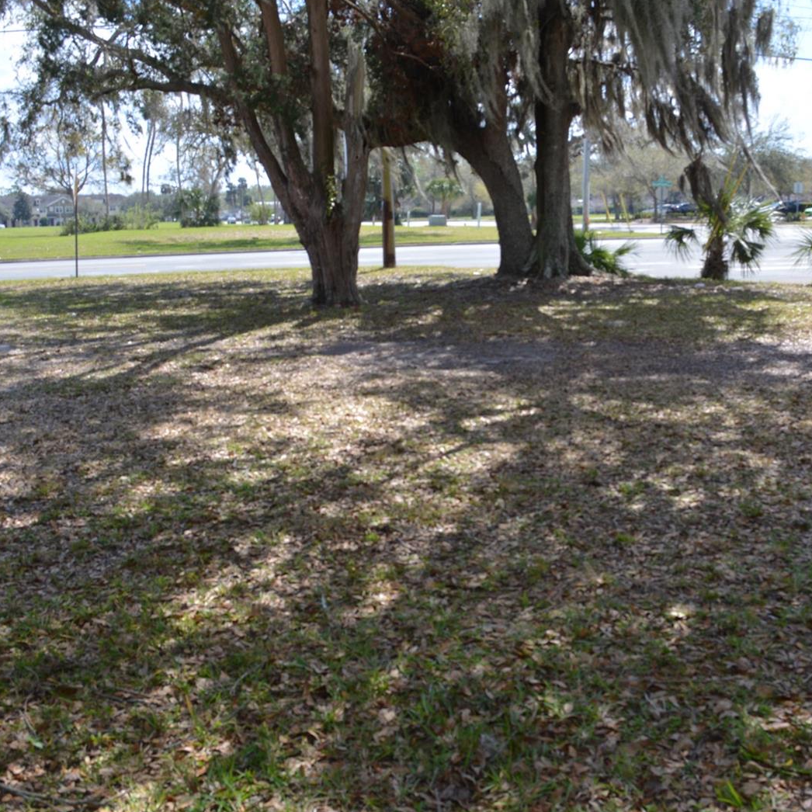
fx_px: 1035
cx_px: 482
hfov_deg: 42.7
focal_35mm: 39
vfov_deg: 42.8
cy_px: 408
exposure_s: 1/250
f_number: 8
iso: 200
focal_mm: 20
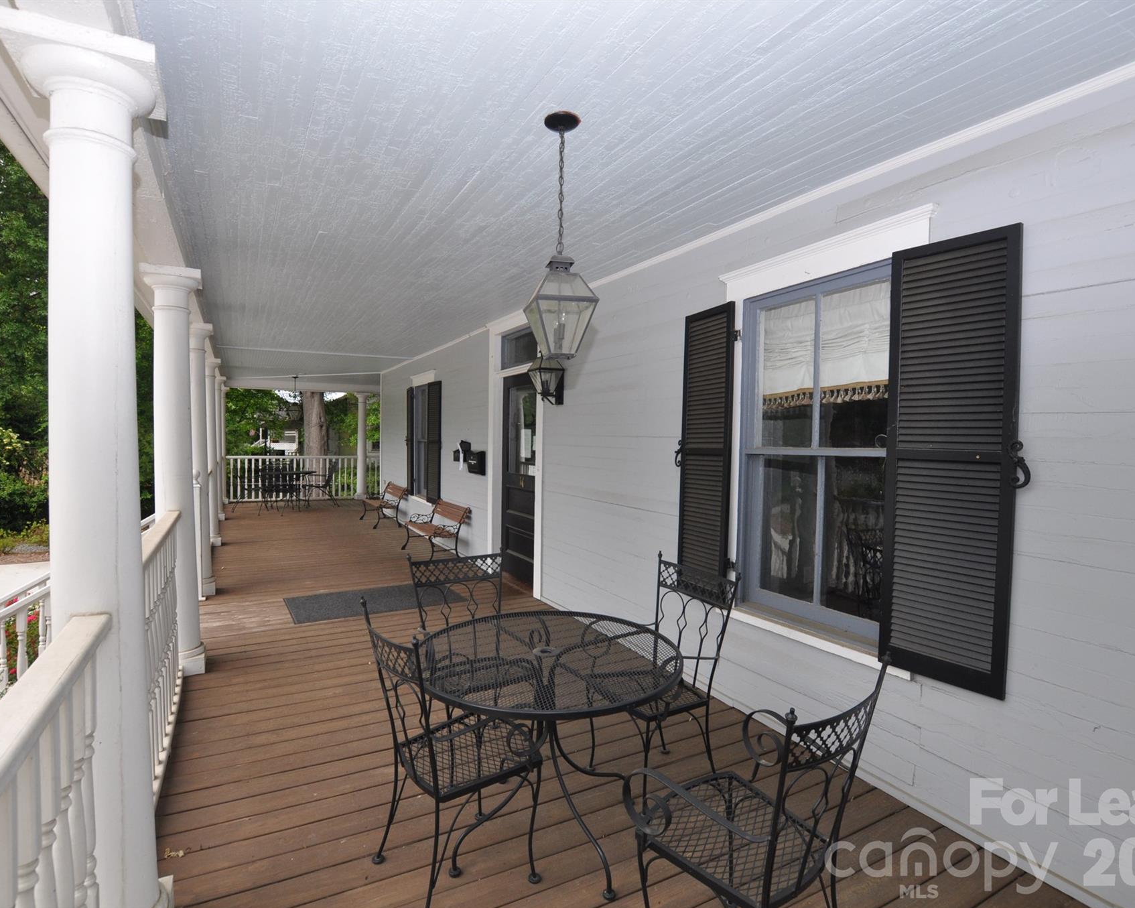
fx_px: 571
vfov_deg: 77.0
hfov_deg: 89.6
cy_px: 454
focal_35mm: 17
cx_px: 541
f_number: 6.7
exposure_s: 1/180
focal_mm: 10
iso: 400
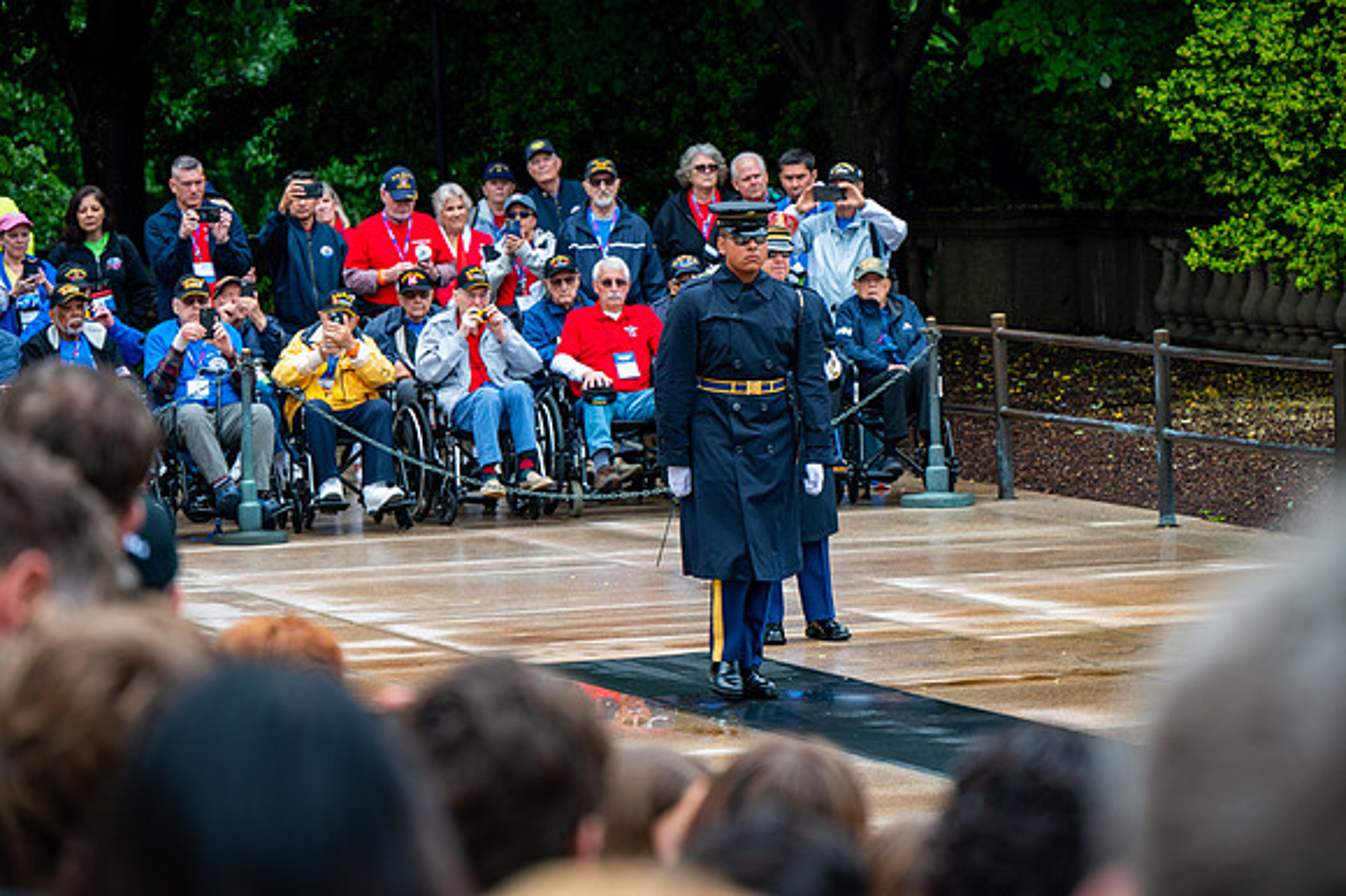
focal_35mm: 200
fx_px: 7473
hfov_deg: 10.3
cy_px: 448
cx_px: 673
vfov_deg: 6.9
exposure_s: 1/100
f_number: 6.3
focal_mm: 200
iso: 250
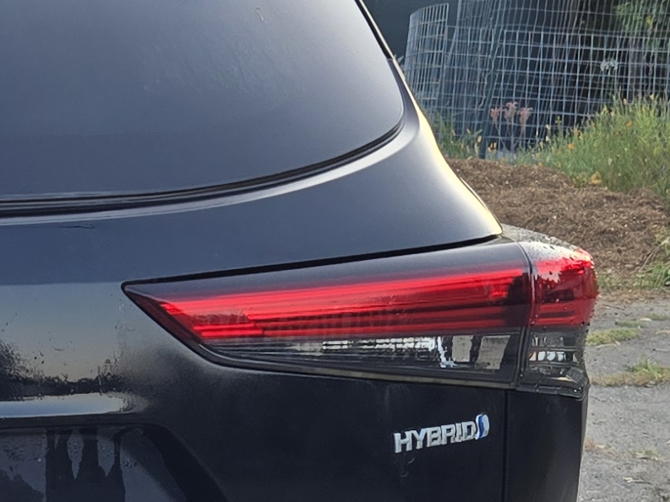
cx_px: 198
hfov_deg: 16.9
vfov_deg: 12.7
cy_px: 475
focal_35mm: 116
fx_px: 2246
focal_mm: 5.4
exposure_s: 1/189
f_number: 1.8
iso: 25
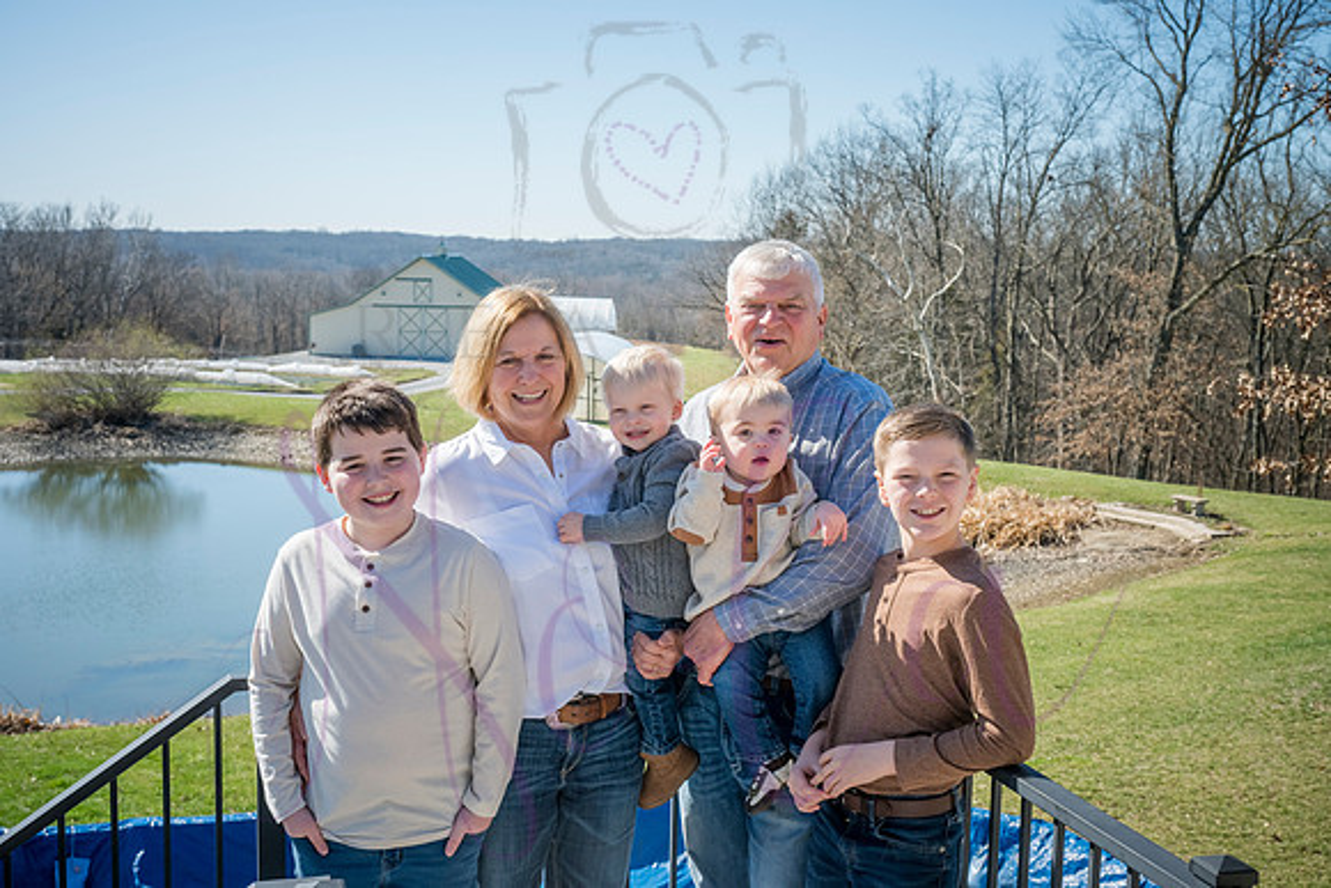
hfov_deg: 45.4
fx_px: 1590
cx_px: 666
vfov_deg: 31.2
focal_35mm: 43
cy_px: 444
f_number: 10
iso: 400
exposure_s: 1/640
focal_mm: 43
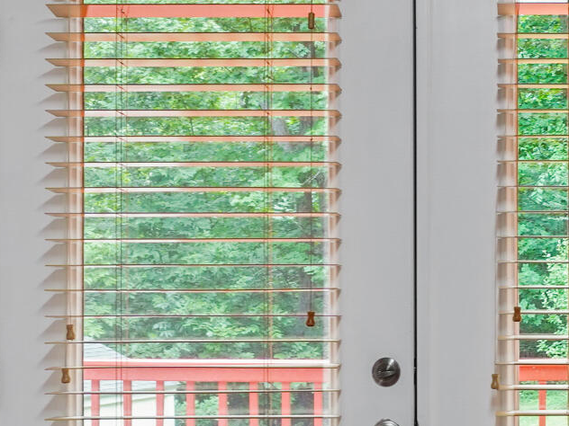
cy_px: 273
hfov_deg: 25.5
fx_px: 1200
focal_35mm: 73
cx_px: 559
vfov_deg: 20.1
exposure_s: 1/5
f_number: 9
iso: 320
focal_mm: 16
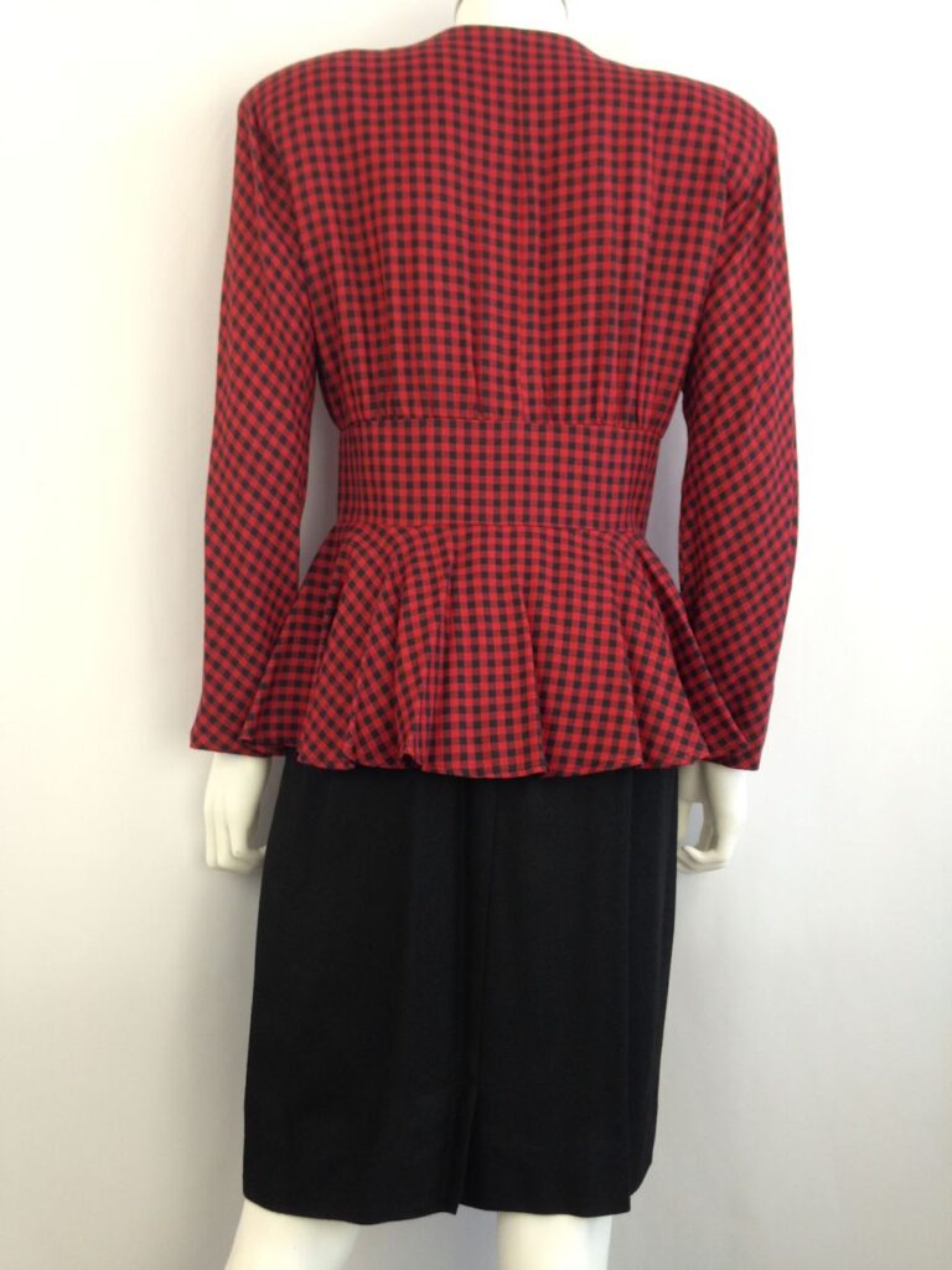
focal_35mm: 33
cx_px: 476
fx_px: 1210
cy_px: 635
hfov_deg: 42.9
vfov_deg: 55.4
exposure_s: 1/20
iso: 64
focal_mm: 4.12
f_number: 2.4
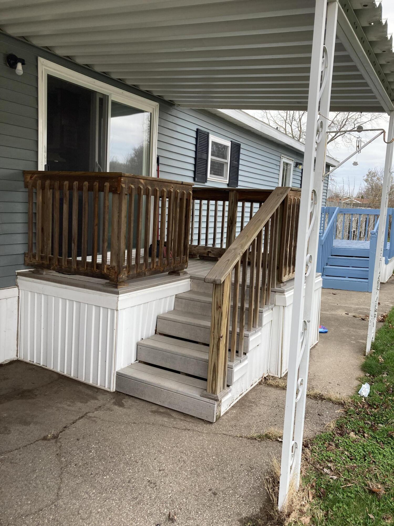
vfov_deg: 63.4
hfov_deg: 49.7
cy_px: 263
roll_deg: -4.6
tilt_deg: -6.7
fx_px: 425
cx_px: 197
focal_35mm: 28
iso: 20
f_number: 1.8
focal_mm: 3.99
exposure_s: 1/312
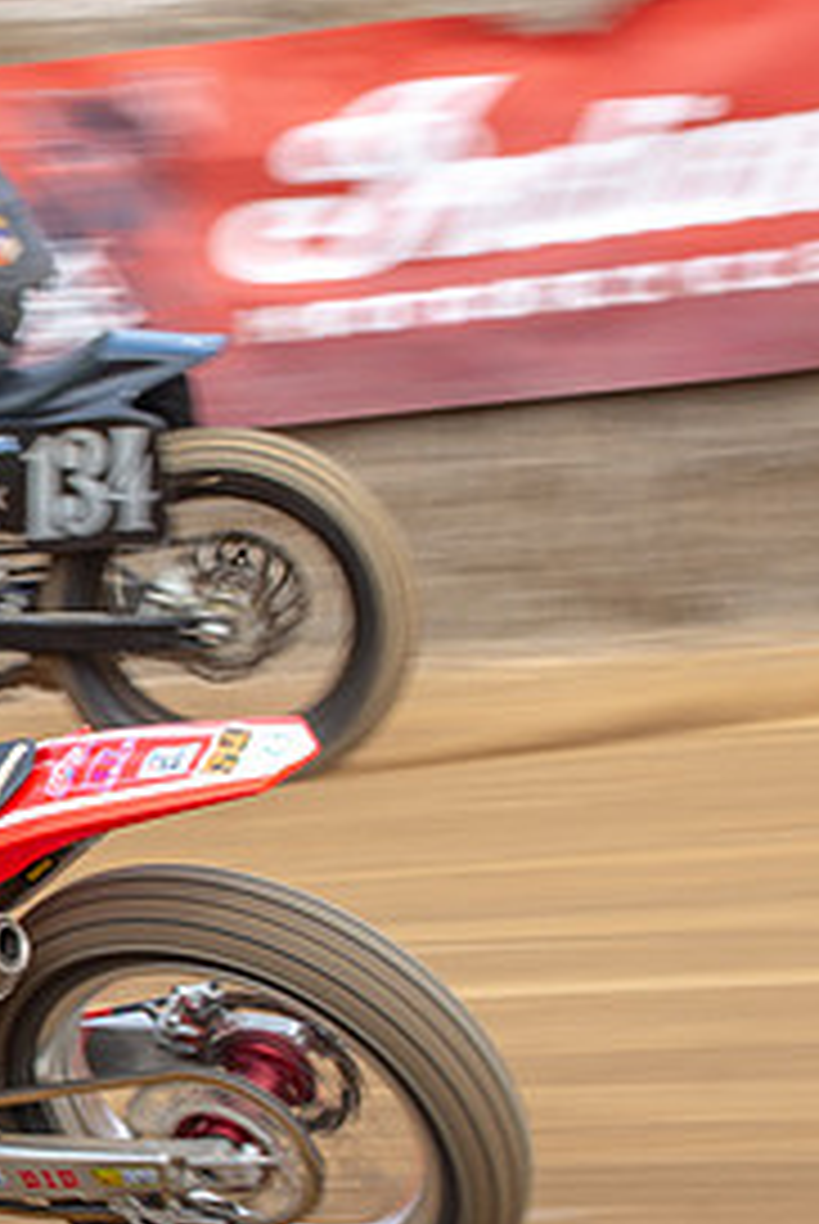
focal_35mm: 240
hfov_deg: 5.7
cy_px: 794
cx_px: -465
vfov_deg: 8.6
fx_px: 8169
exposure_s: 1/100
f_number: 11
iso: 160
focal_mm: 56
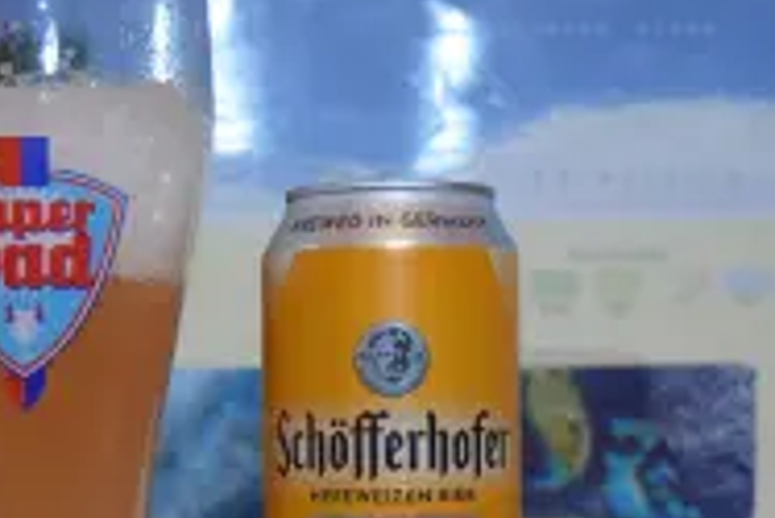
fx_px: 1939
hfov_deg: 22.5
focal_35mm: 90
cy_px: 408
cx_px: 236
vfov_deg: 15.1
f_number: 4
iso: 560
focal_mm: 28
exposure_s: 1/60
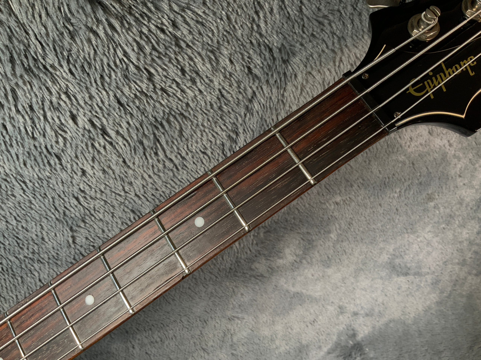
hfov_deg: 61.7
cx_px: 240
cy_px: 180
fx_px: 403
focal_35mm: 29
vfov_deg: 48.2
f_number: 1.8
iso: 50
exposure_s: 1/104
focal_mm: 3
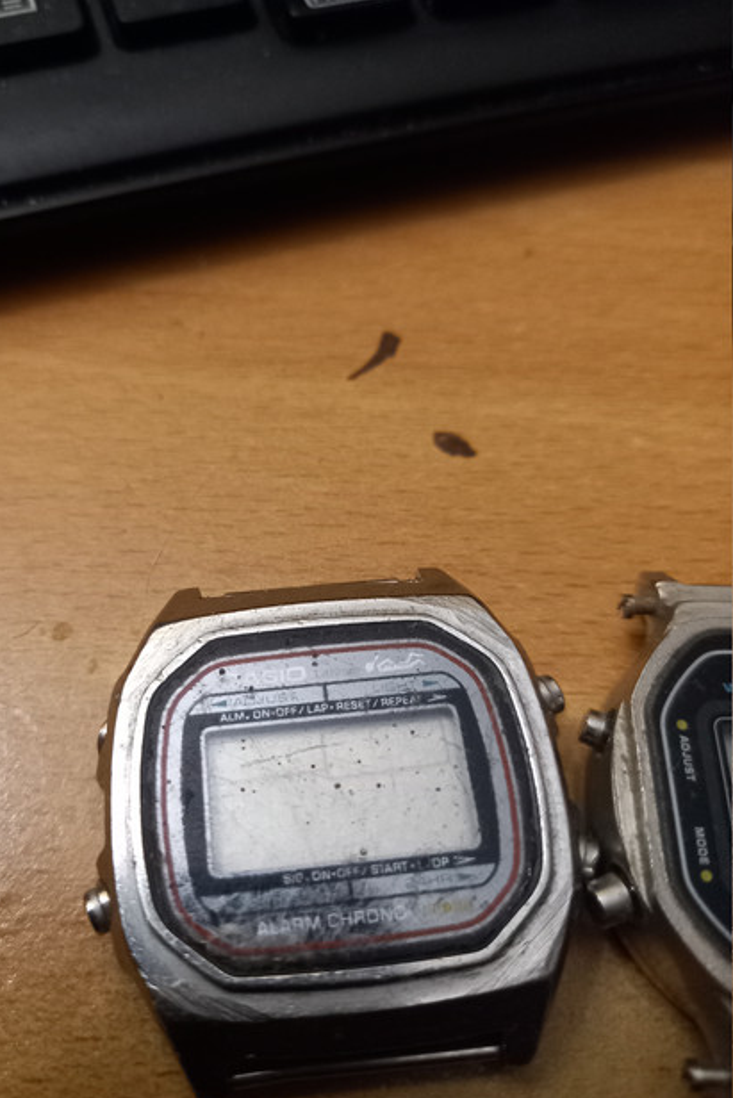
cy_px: 537
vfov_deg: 67.4
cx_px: 307
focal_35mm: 27
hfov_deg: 47.8
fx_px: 824
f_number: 2
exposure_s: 1/20
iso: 500
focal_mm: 4.6
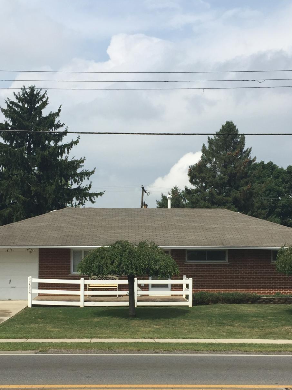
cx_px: 149
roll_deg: -0.9
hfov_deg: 30.3
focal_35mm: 48
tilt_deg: +2.5
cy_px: 262
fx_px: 540
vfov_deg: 39.2
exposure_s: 1/3968
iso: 32
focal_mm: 4.15
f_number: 2.2
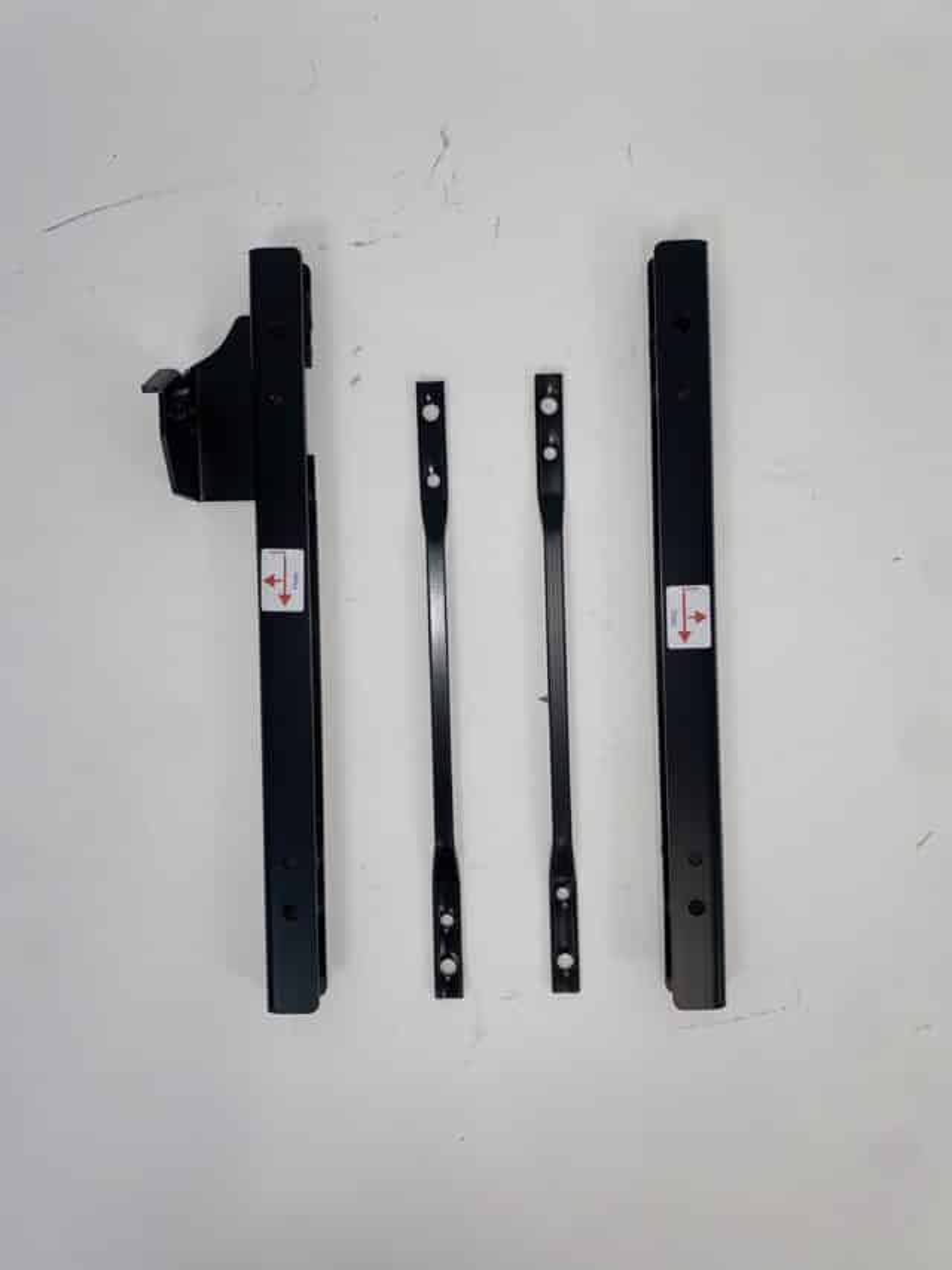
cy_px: 635
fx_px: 953
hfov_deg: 53.1
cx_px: 476
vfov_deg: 67.3
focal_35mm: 26
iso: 32
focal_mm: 4.25
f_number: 1.8
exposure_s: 1/143
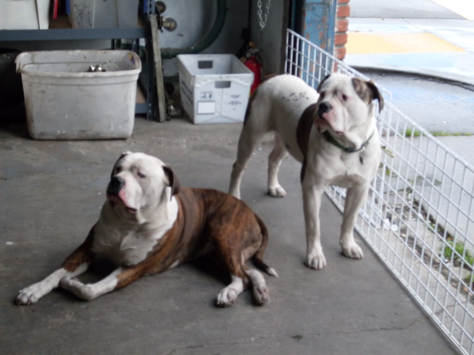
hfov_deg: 24.1
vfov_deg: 18.2
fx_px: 1109
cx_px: 237
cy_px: 178
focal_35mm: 81
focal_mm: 13.5
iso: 80
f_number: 4
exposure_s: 1/125
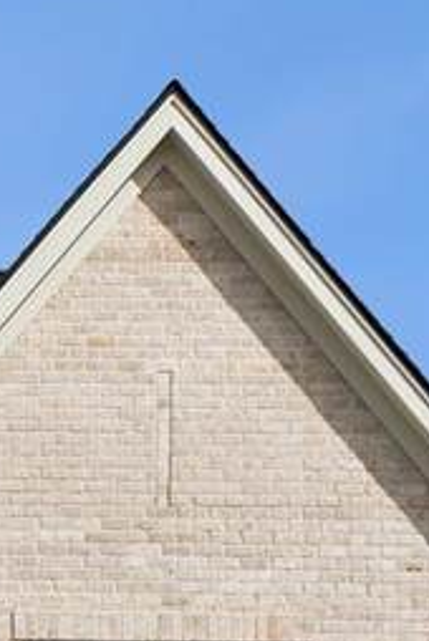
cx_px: -606
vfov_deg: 12.2
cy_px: 685
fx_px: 2959
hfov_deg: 7.7
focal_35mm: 166
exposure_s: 1/1600
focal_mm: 33
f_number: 5
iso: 100
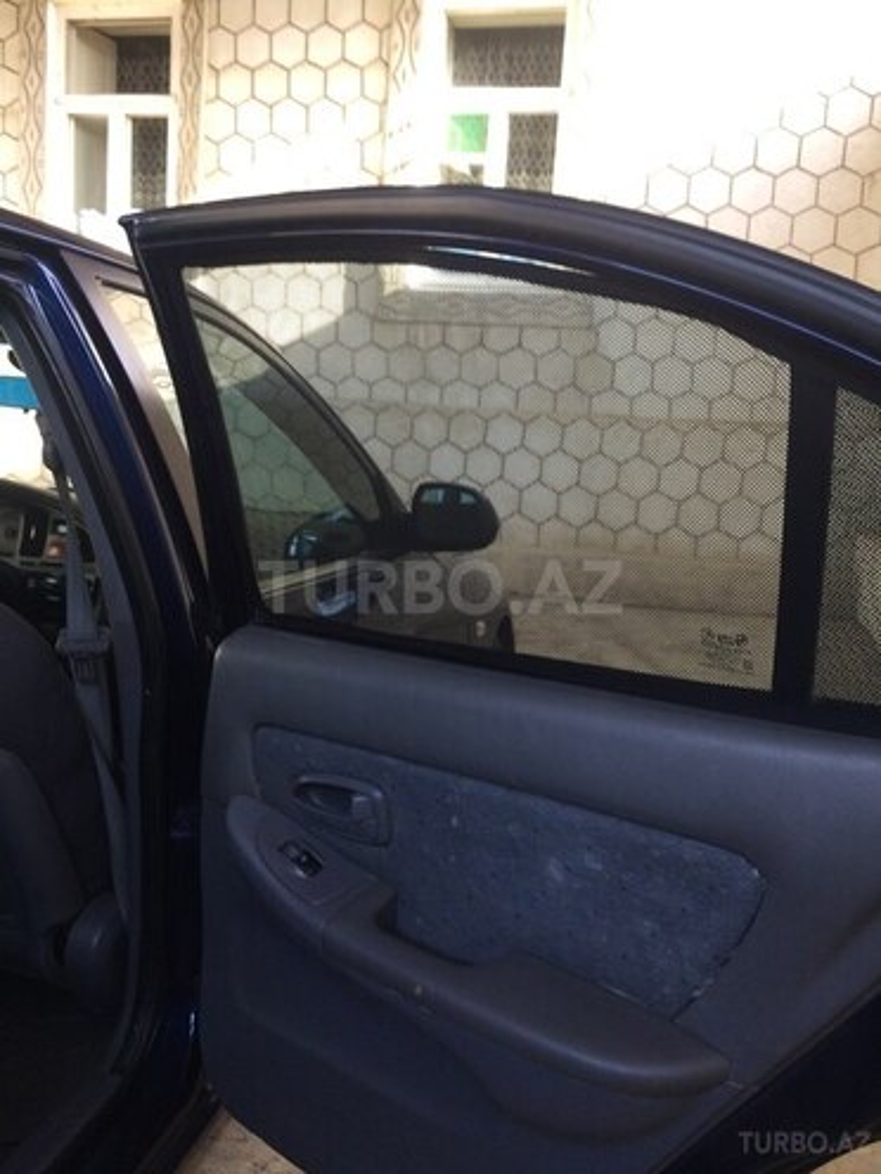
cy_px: 587
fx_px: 984
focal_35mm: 29
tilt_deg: -9.8
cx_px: 440
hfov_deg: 48.2
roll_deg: -1.4
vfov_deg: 61.7
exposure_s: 1/50
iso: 50
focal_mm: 4.15
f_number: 2.2
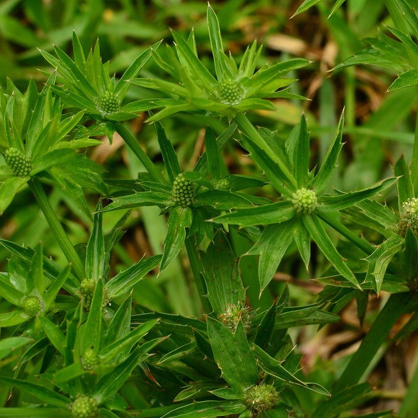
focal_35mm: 80
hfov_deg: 21.5
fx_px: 1090
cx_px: 308
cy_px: 207
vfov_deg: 21.7
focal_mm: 35
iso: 100
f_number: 8
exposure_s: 1/100
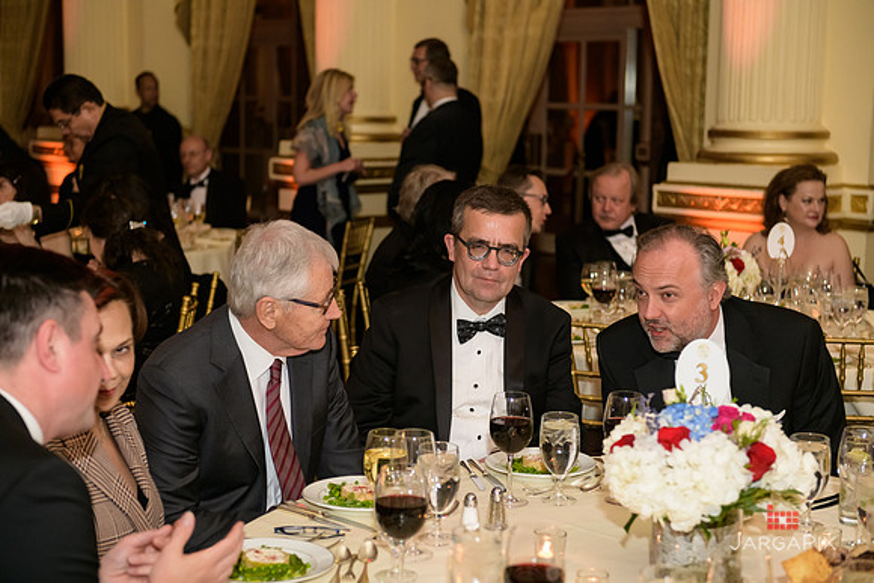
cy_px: 292
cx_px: 437
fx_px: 1457
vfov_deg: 22.6
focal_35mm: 60
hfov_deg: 33.4
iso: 1600
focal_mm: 60
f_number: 3.2
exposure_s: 1/100
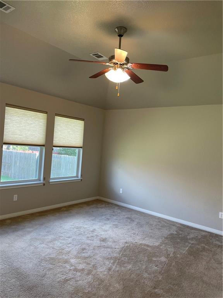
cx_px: 112
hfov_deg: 53.1
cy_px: 149
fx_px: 223
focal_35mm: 26
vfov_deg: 67.3
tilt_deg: -0.1
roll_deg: -5.1
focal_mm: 4.2
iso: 100
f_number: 1.6
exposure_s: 1/120
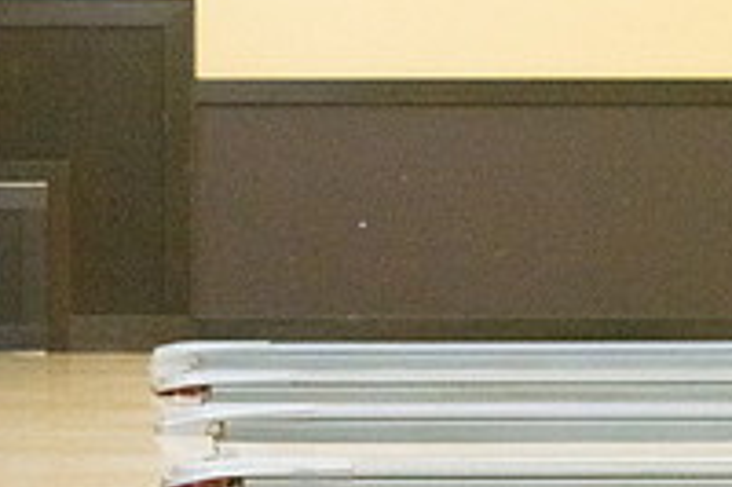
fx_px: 4124
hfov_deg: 10.0
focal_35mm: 203
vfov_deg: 6.7
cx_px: -113
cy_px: 86
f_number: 4.5
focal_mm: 70
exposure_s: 1/1000
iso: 10000
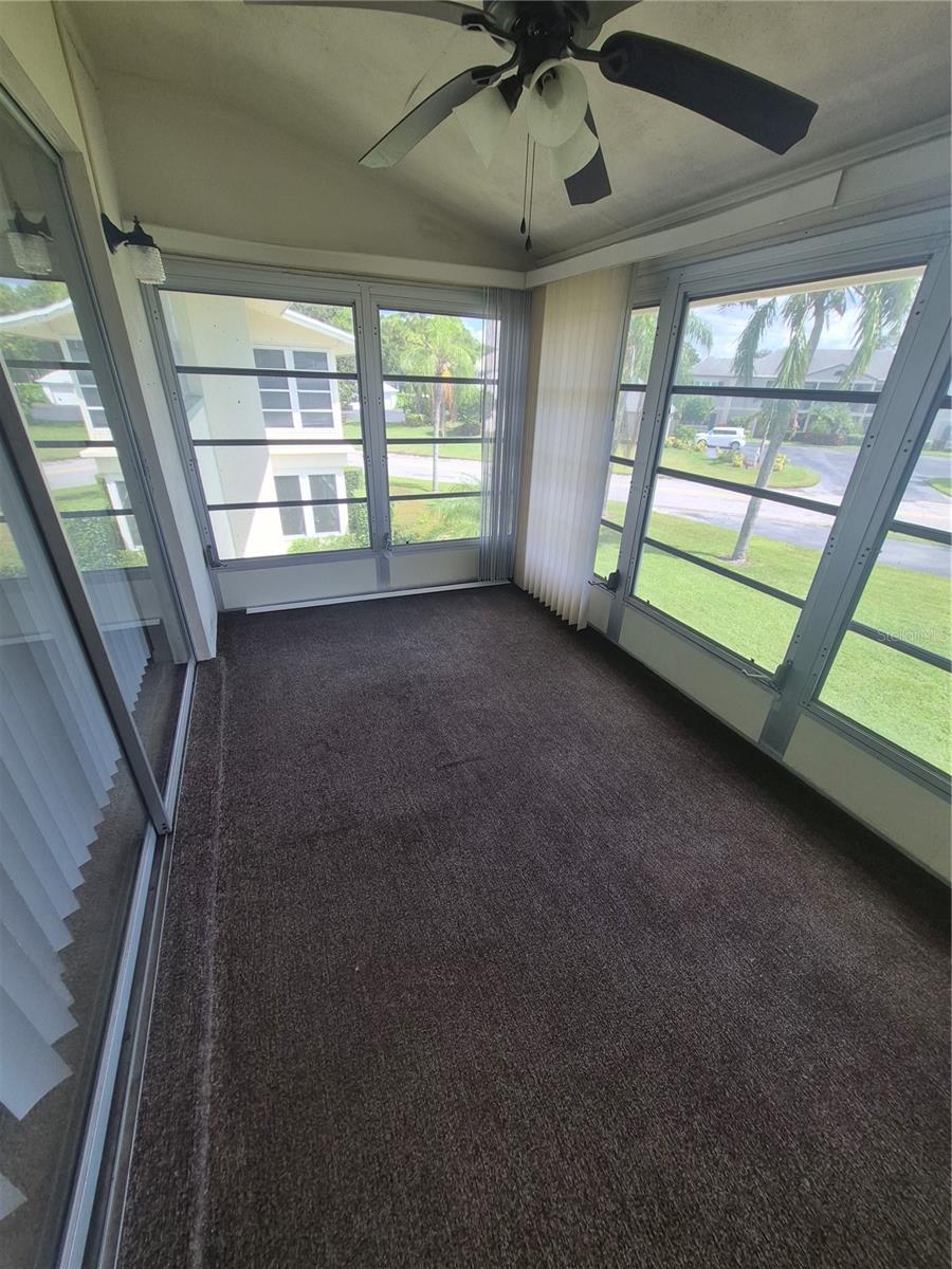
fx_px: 477
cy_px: 634
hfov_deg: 89.9
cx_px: 476
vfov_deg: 106.2
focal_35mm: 13
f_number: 2.2
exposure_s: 1/210
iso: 40
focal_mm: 1.74
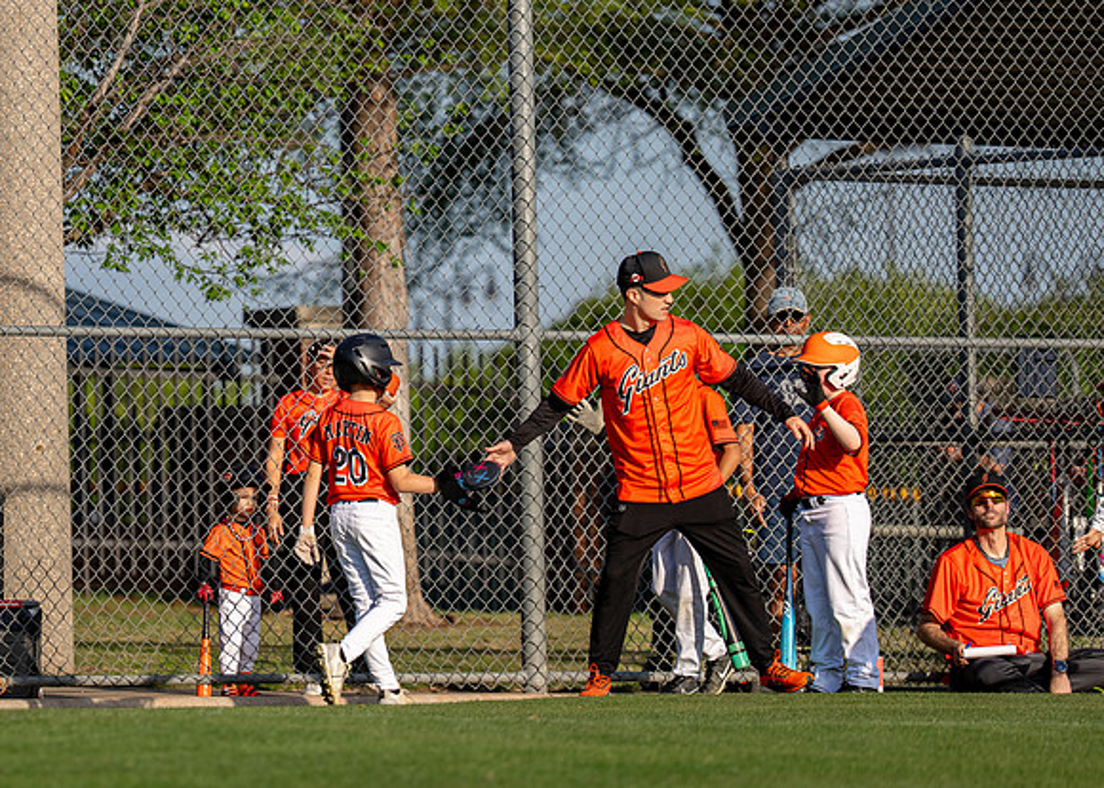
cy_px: 236
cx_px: 401
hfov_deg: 6.8
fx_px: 9315
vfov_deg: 4.8
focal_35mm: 297
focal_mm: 155
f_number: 2.8
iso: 160
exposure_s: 1/3200
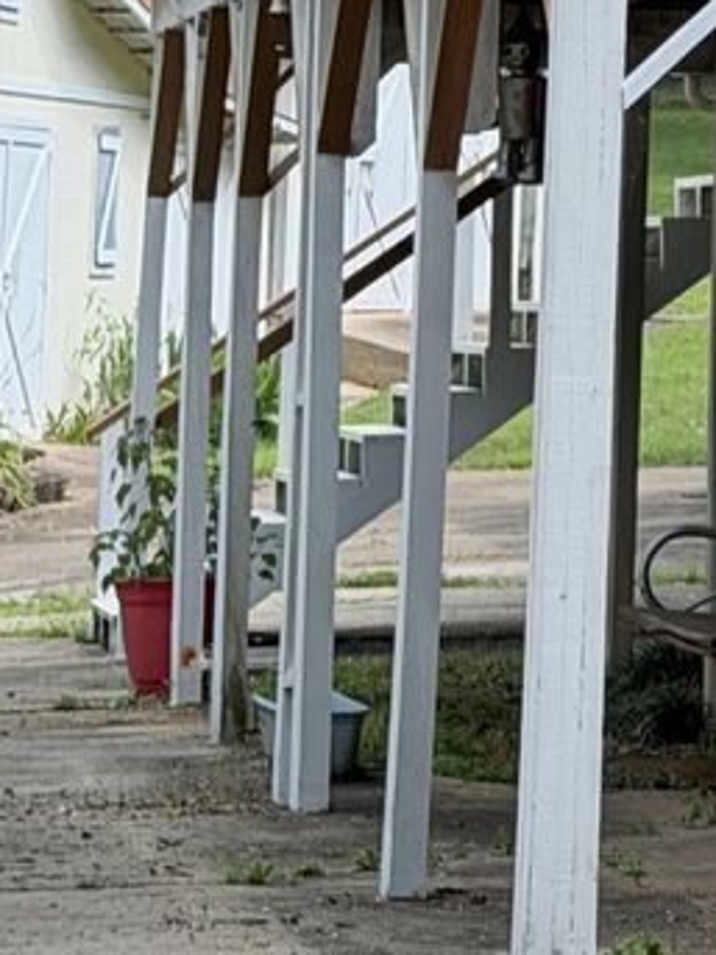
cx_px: 1272
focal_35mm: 210
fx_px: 5795
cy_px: -31
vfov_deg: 9.4
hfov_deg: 6.9
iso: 100
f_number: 1.78
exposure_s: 1/675
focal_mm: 6.76
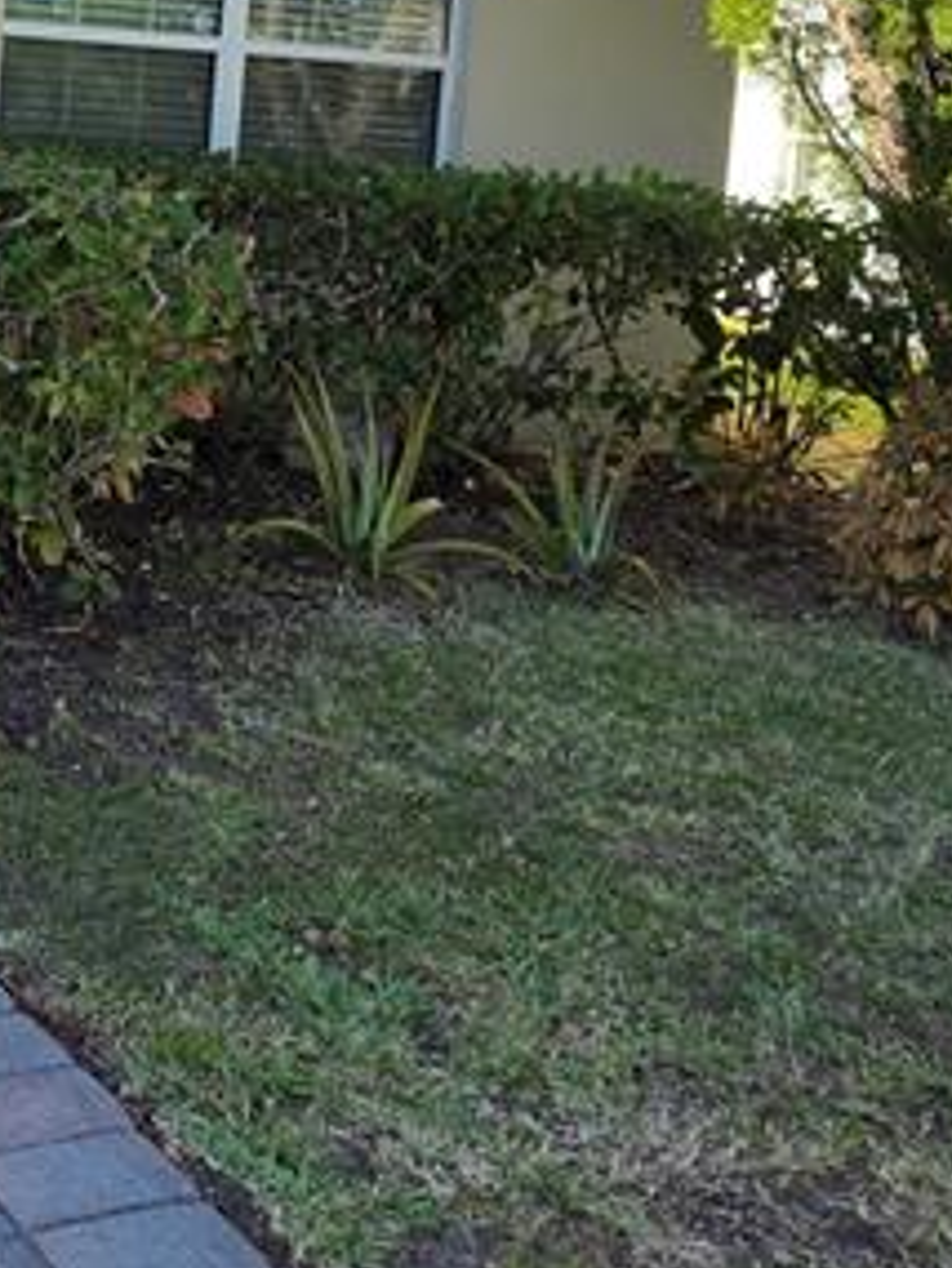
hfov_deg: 22.5
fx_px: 2272
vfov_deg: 30.0
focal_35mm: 62
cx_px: -62
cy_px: 147
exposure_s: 1/1597
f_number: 1.7
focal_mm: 6.3
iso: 80
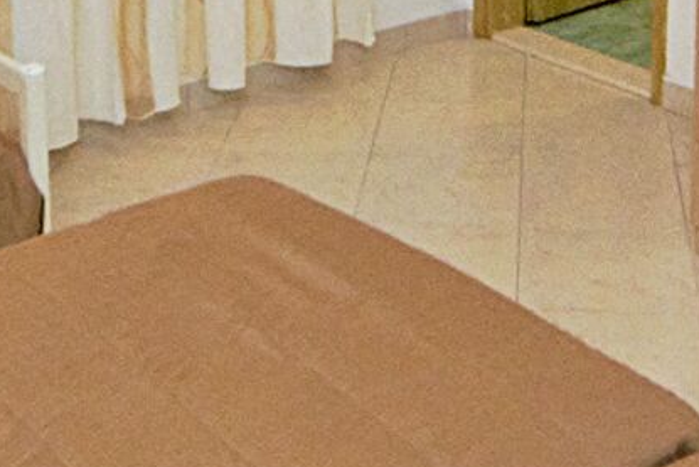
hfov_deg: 25.0
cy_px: -254
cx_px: 426
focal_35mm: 81
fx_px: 1573
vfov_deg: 15.4
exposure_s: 1/60
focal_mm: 8
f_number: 4.5
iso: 3200
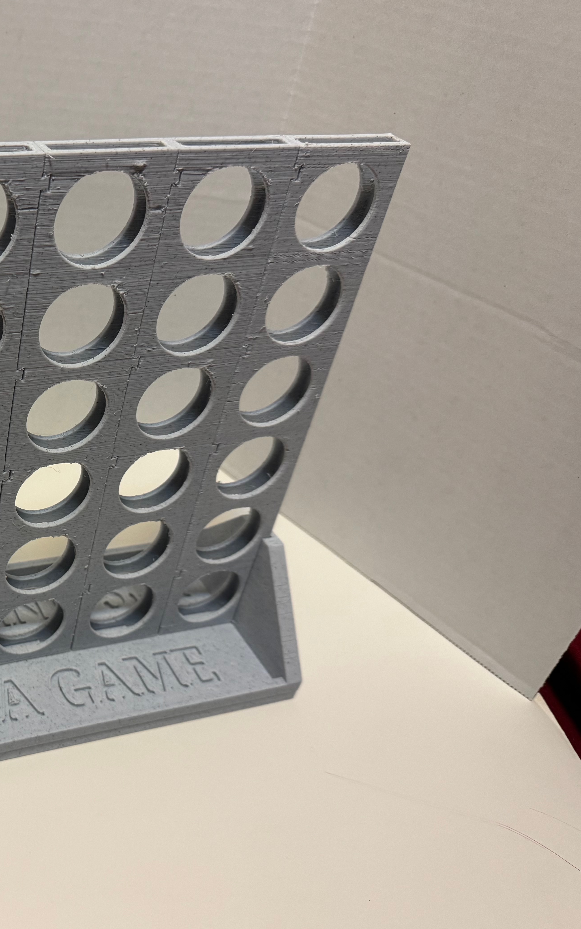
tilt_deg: -37.0
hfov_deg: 32.3
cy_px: 458
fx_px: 887
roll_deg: -5.0
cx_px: -47
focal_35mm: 35
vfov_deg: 55.3
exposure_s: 1/120
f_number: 1.78
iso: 200
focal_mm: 6.86
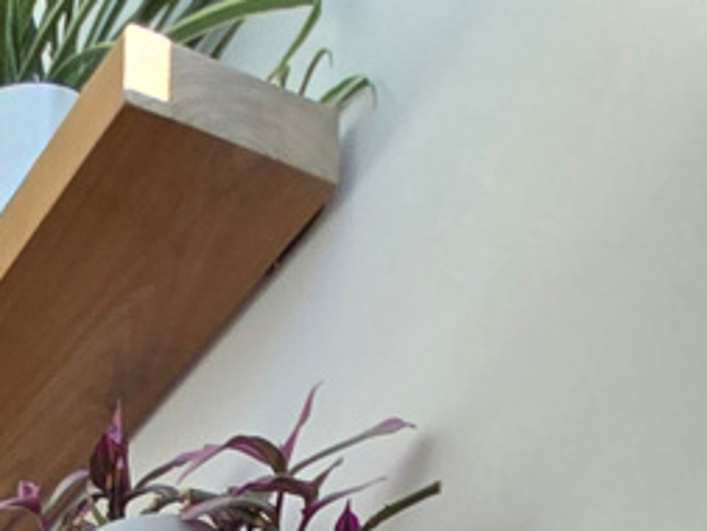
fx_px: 1614
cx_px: -584
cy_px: 1909
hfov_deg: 18.8
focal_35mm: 79
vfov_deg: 9.3
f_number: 2.2
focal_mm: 2.2
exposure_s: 1/400
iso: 50
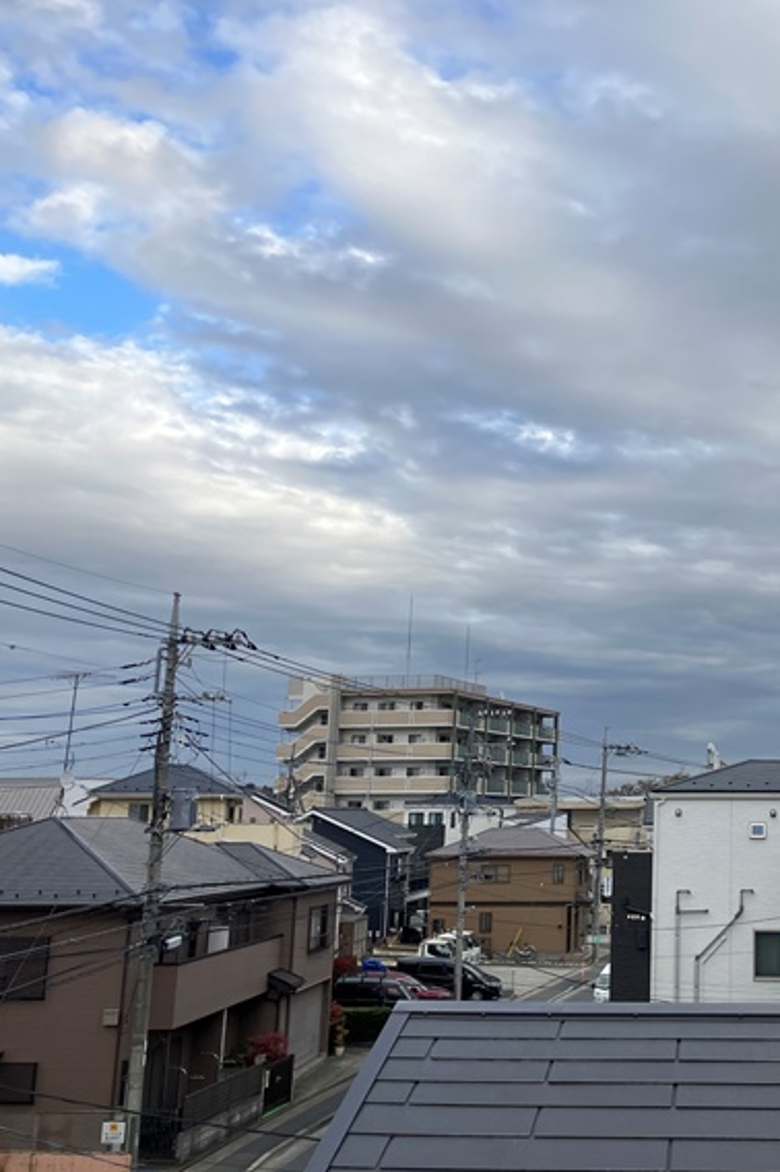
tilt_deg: +11.2
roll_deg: -0.1
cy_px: 586
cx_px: 714
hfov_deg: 32.3
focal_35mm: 39
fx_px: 1269
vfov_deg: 49.6
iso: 32
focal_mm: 3.99
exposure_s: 1/1080
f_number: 1.8
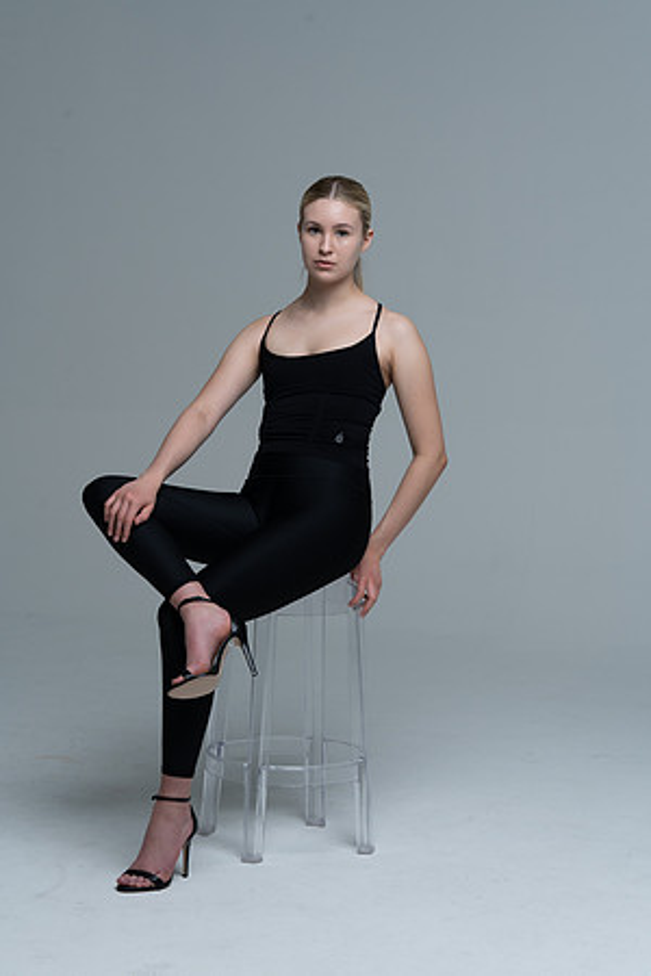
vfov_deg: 26.3
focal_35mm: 77
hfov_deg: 17.7
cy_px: 488
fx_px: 2088
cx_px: 326
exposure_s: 1/160
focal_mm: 77
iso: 320
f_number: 9
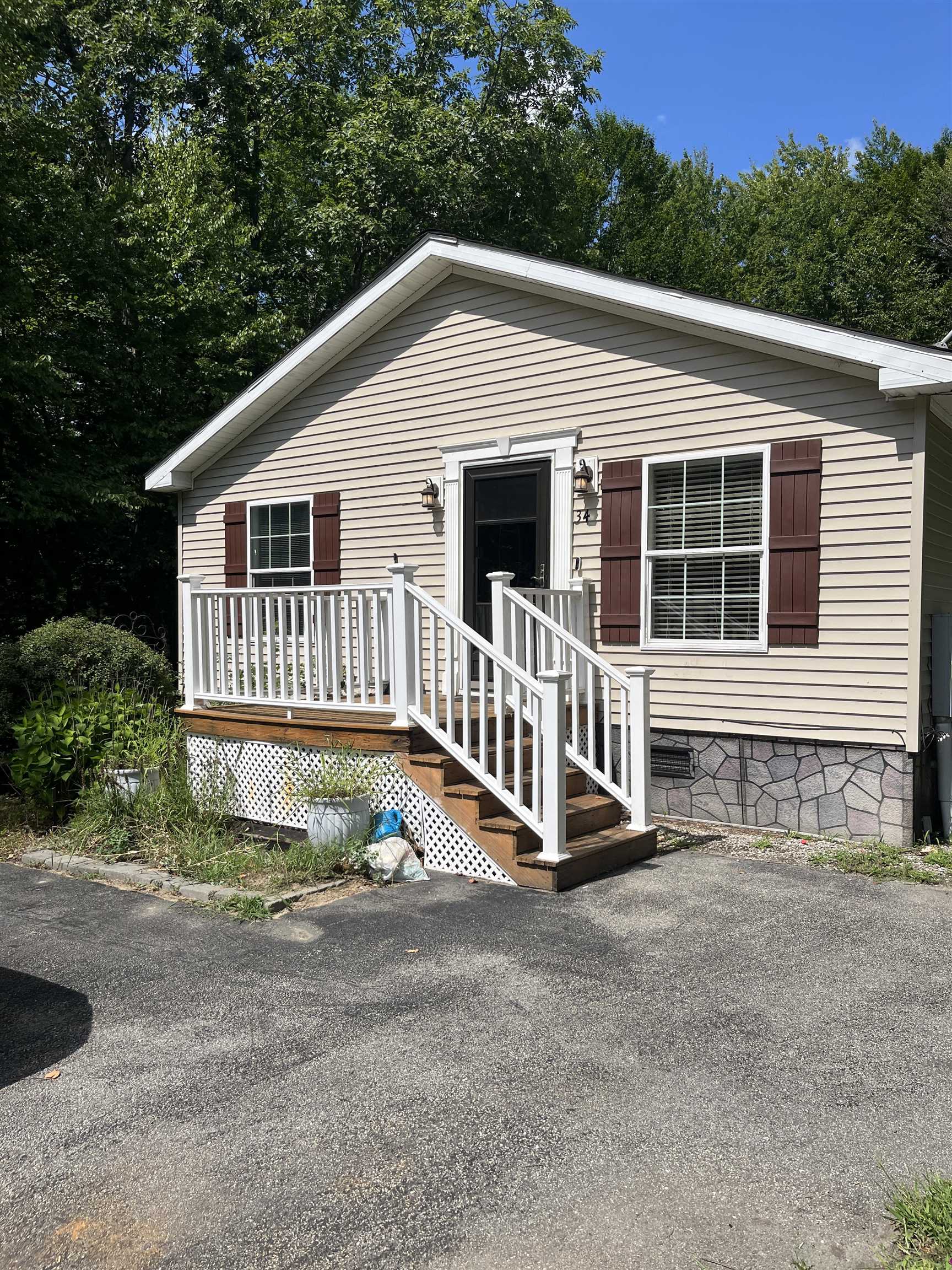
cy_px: 635
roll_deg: +0.1
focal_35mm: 26
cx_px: 476
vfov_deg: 67.3
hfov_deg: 53.1
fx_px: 953
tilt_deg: +1.3
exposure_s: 1/4651
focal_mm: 5.1
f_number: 1.6
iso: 50
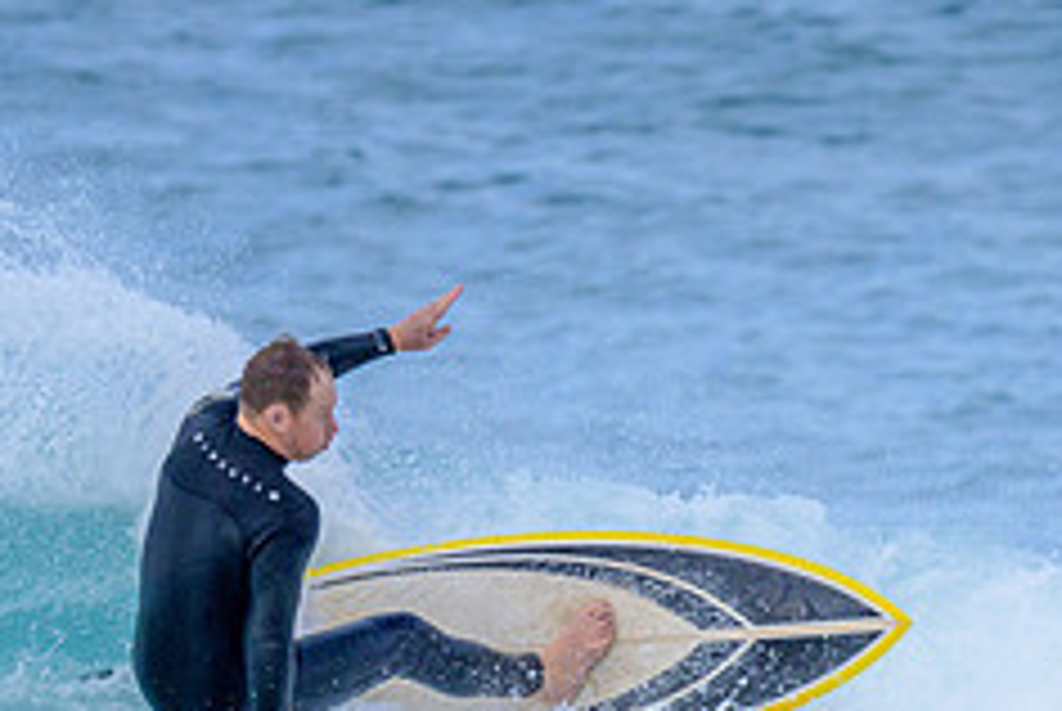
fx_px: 79689
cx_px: 630
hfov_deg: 0.8
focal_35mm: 2698
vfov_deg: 0.5
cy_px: 546
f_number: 6.3
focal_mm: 800
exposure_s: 1/2000
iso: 450
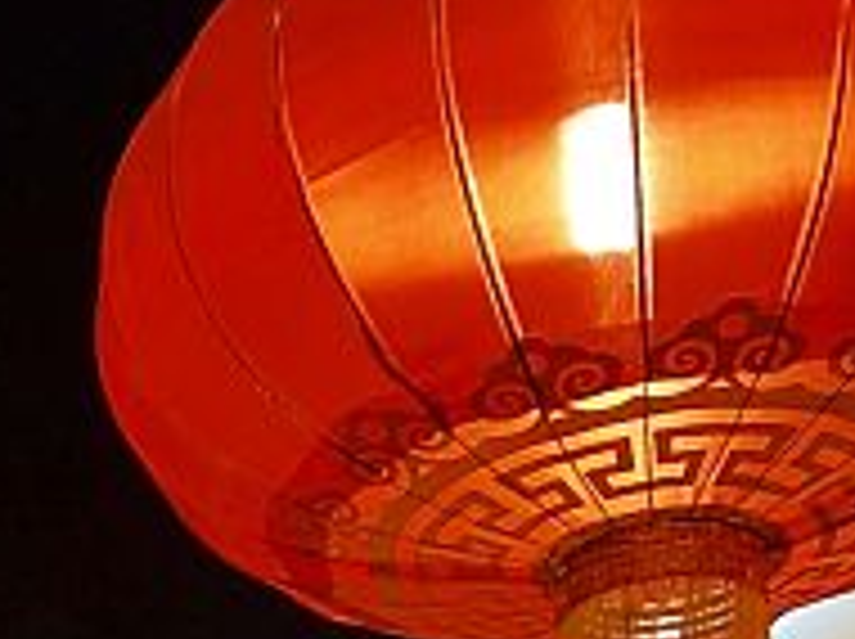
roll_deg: -1.0
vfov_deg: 7.6
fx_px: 4366
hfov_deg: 10.3
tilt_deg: +11.7
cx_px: -891
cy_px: 1696
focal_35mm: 177
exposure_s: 1/20
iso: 40
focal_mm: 4
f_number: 1.8
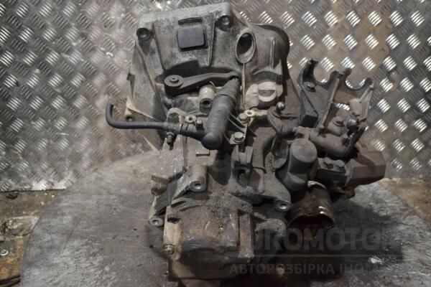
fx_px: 431
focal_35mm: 36
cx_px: 216
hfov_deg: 53.1
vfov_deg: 36.9
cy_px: 144
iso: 3200
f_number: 5
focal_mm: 24
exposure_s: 1/100
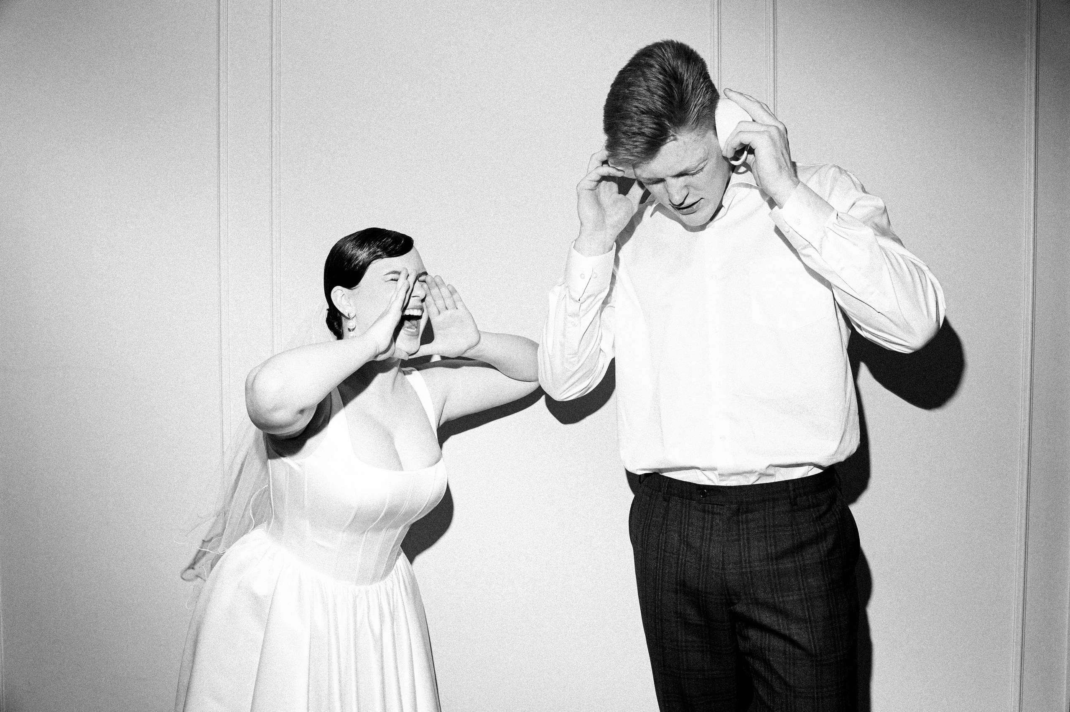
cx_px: 535
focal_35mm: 28
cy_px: 356
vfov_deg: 46.3
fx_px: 832
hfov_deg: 65.5
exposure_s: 1/200
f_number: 8
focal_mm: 28
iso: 250
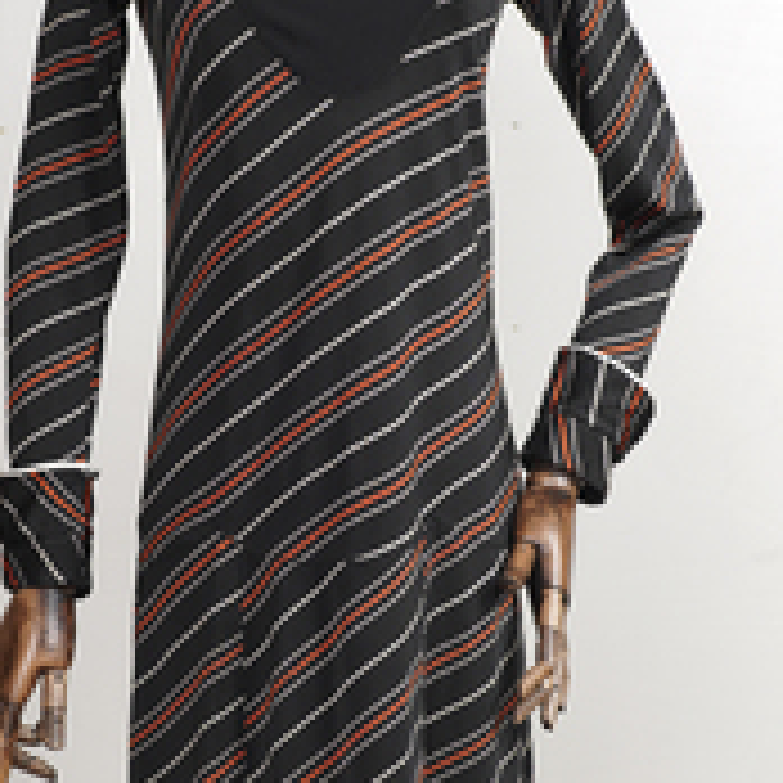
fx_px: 2329
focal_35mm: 91
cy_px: 448
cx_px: 299
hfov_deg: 19.1
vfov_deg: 19.1
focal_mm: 32
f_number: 6.3
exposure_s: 1/10
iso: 200
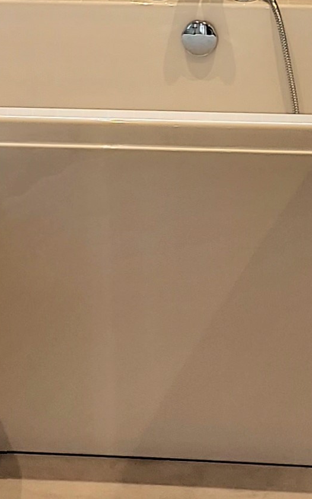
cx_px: 179
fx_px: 1645
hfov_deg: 10.8
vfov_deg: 16.6
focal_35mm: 121
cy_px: -66
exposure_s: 1/50
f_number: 1.8
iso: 50
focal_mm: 4.6
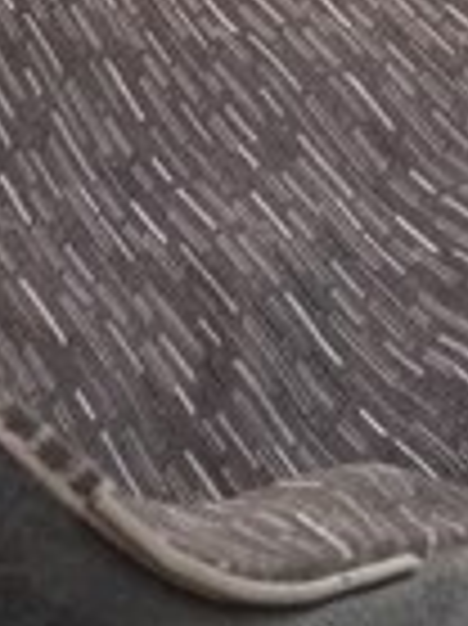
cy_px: -446
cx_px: 810
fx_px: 1805
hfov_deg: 13.4
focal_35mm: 100
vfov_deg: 16.8
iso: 100
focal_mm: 3.7
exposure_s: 1/100
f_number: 1.9
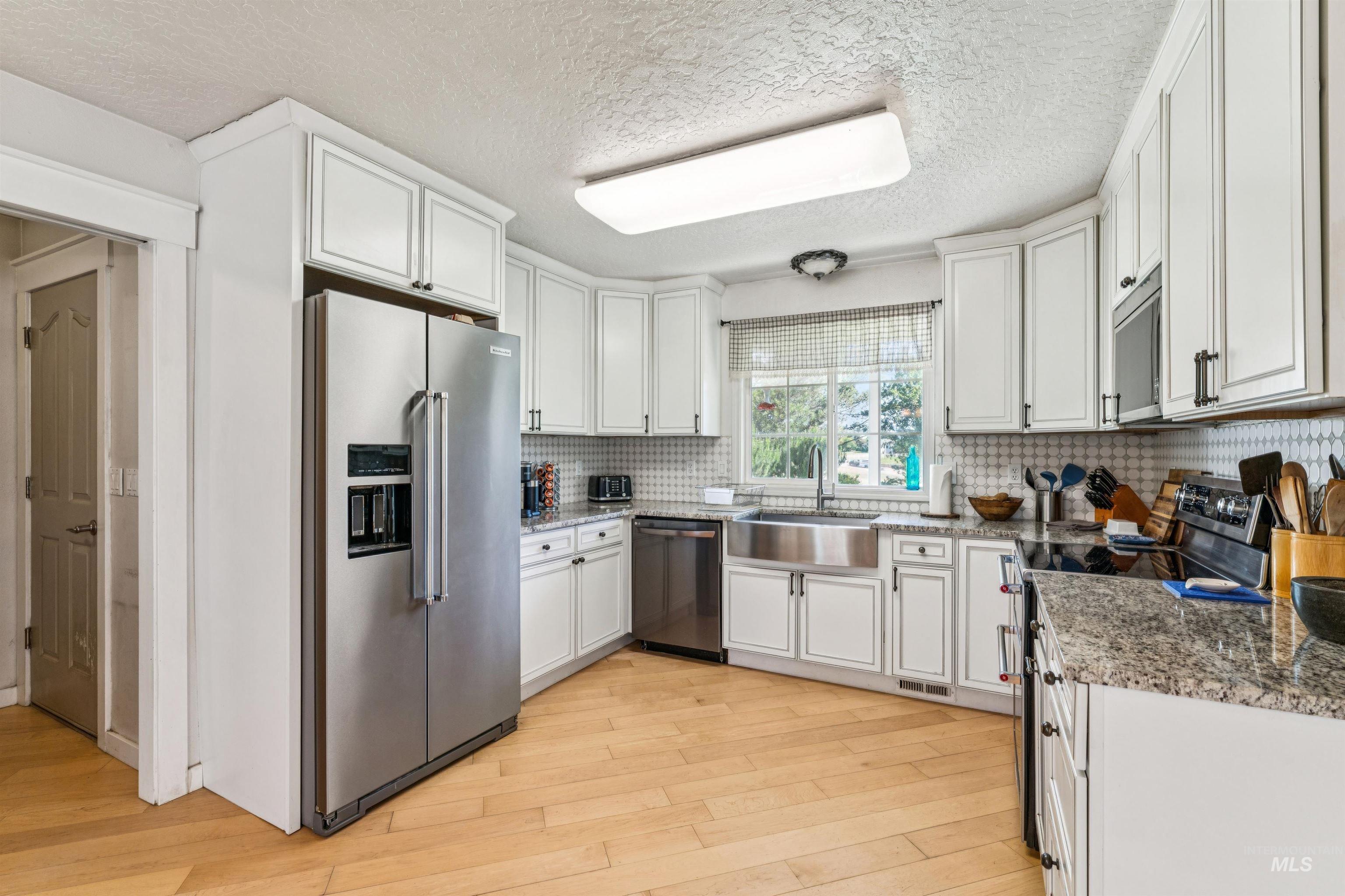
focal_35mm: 16
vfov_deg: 73.4
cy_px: 448
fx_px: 601
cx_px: 672
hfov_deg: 96.4
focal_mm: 16.1
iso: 400
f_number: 13
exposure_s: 1/8
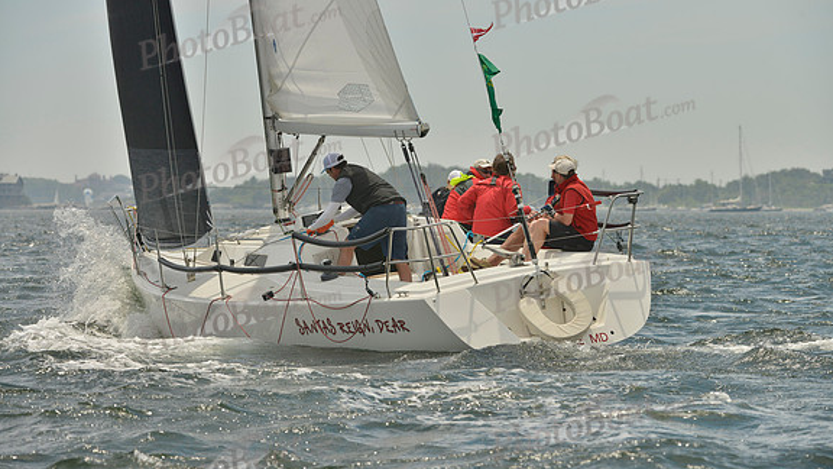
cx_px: 418
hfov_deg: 10.2
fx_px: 4661
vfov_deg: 5.8
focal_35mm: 211
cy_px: 221
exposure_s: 1/1250
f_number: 8
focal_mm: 200
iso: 280
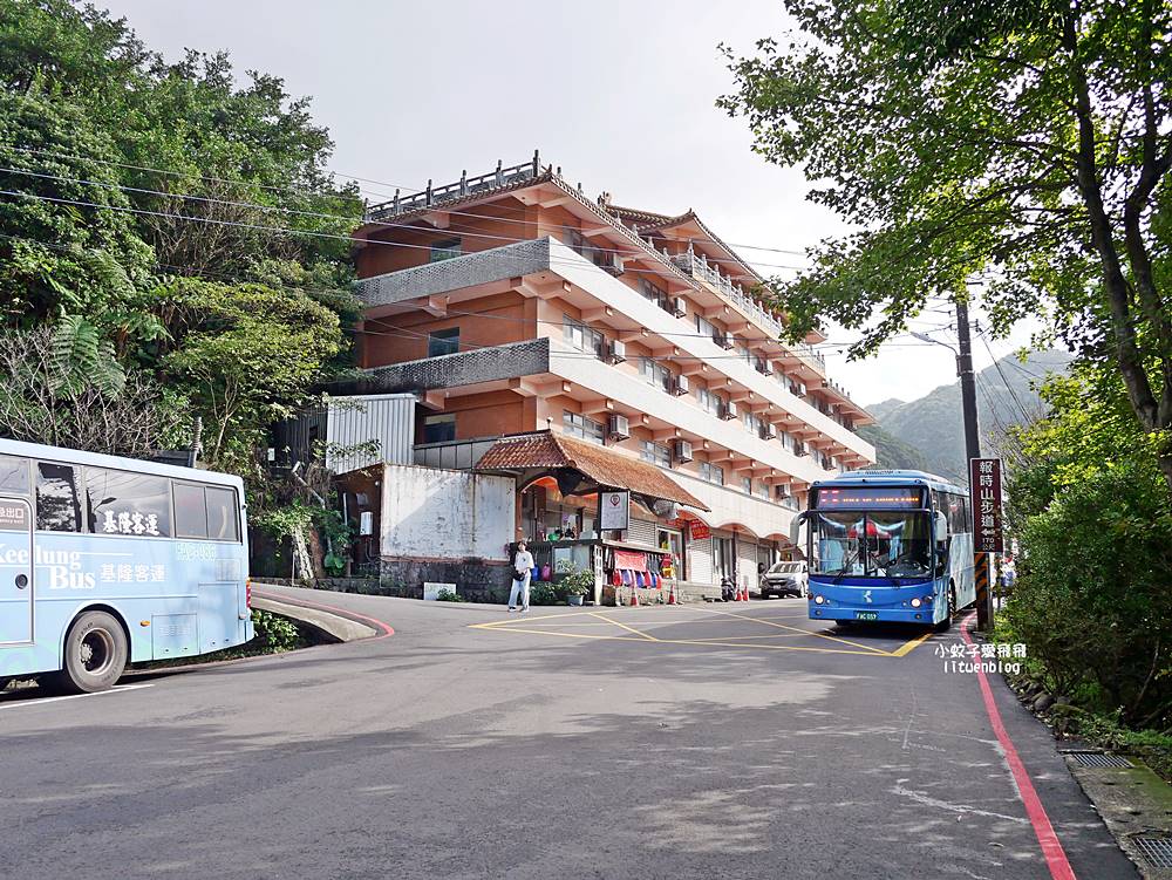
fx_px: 948
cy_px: 440
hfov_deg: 63.4
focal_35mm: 28
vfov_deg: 49.8
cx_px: 586
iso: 200
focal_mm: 14
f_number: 3.5
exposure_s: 1/1000
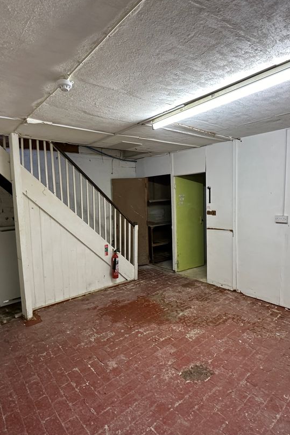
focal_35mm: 20
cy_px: 218
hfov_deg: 61.9
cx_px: 135
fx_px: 242
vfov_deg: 84.0
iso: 320
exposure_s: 1/50
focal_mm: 2.22
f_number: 2.2
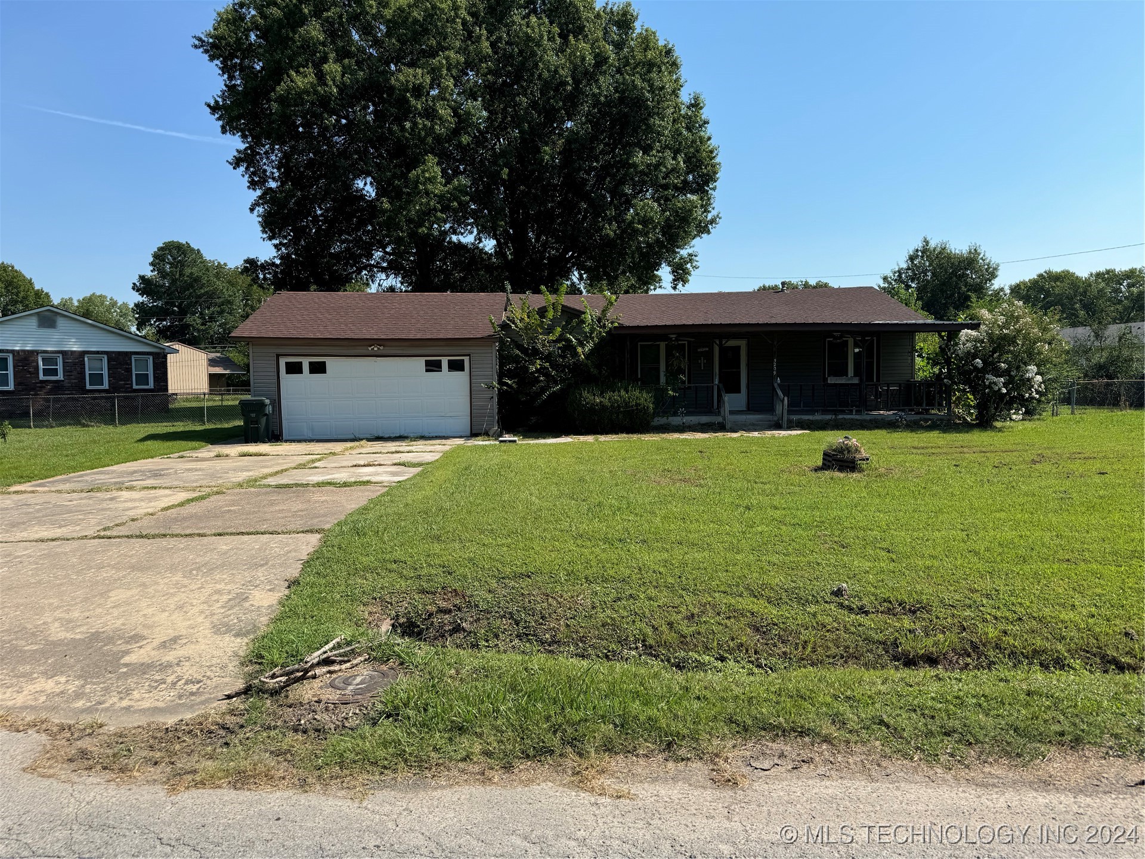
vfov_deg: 56.8
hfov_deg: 71.6
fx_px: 794
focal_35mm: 24
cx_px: 572
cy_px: 430
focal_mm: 6.76
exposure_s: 1/4049
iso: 80
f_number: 1.78
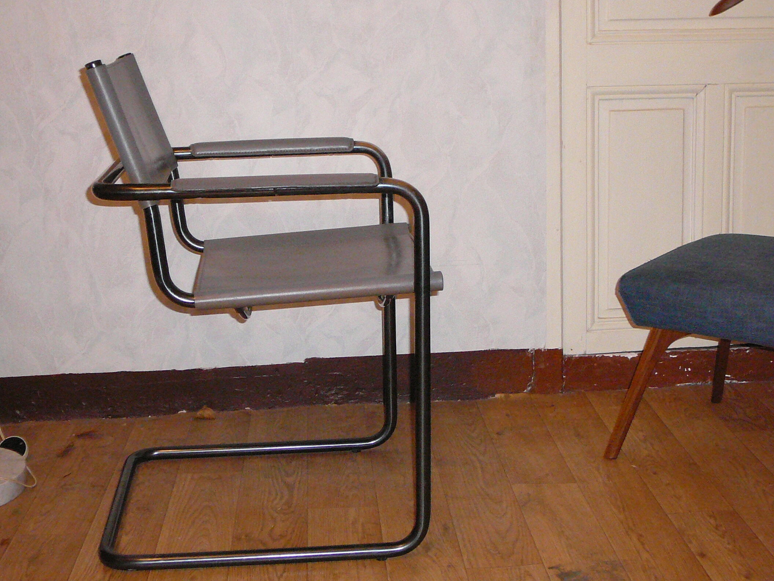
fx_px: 1274
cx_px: 417
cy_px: 297
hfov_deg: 33.8
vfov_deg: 25.7
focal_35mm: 57
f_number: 3.3
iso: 320
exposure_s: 1/30
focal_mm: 7
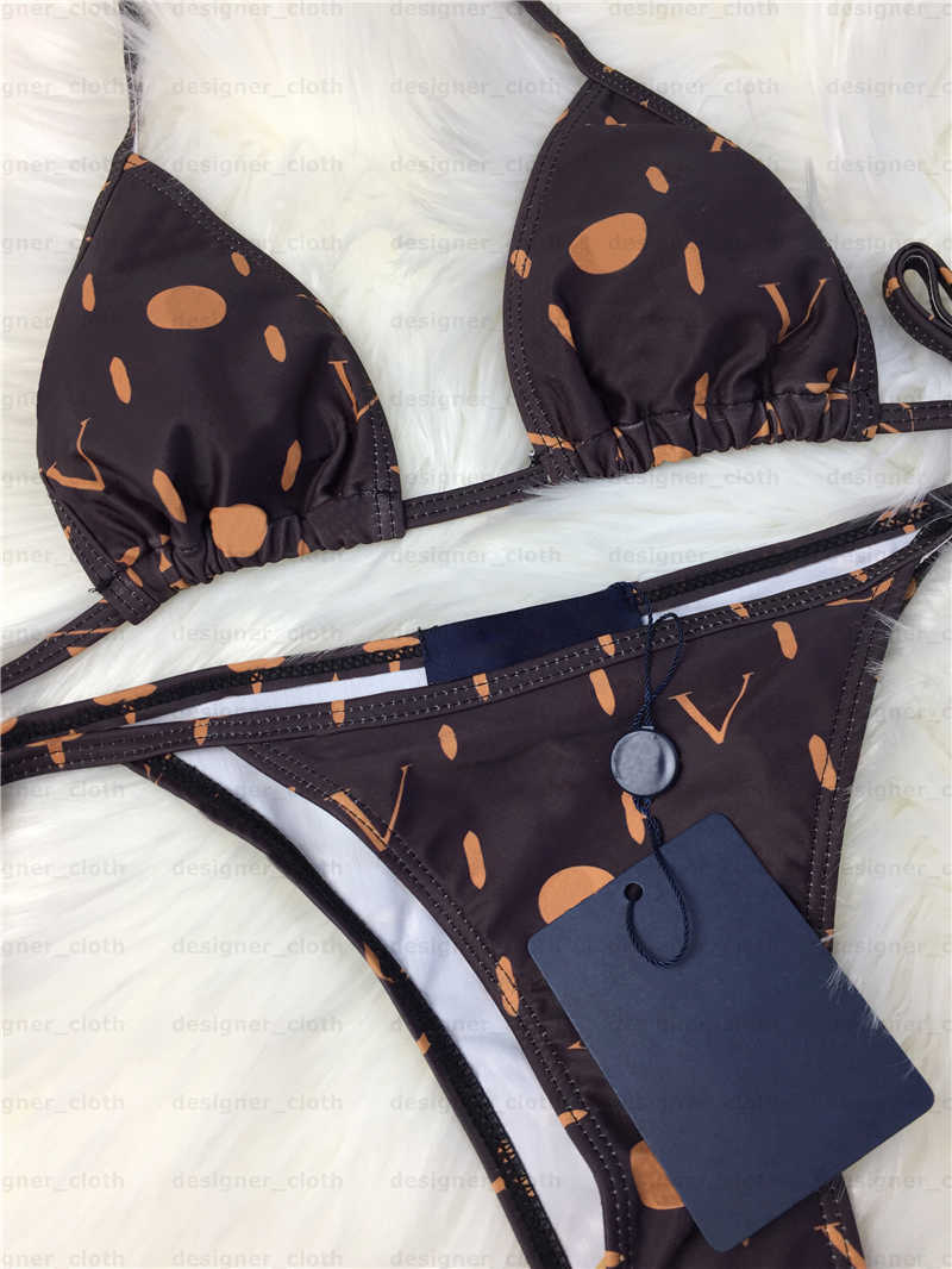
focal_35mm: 29
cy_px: 634
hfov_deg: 48.2
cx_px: 476
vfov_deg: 61.6
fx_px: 1063
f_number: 2.2
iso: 40
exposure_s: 1/100
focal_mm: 4.15
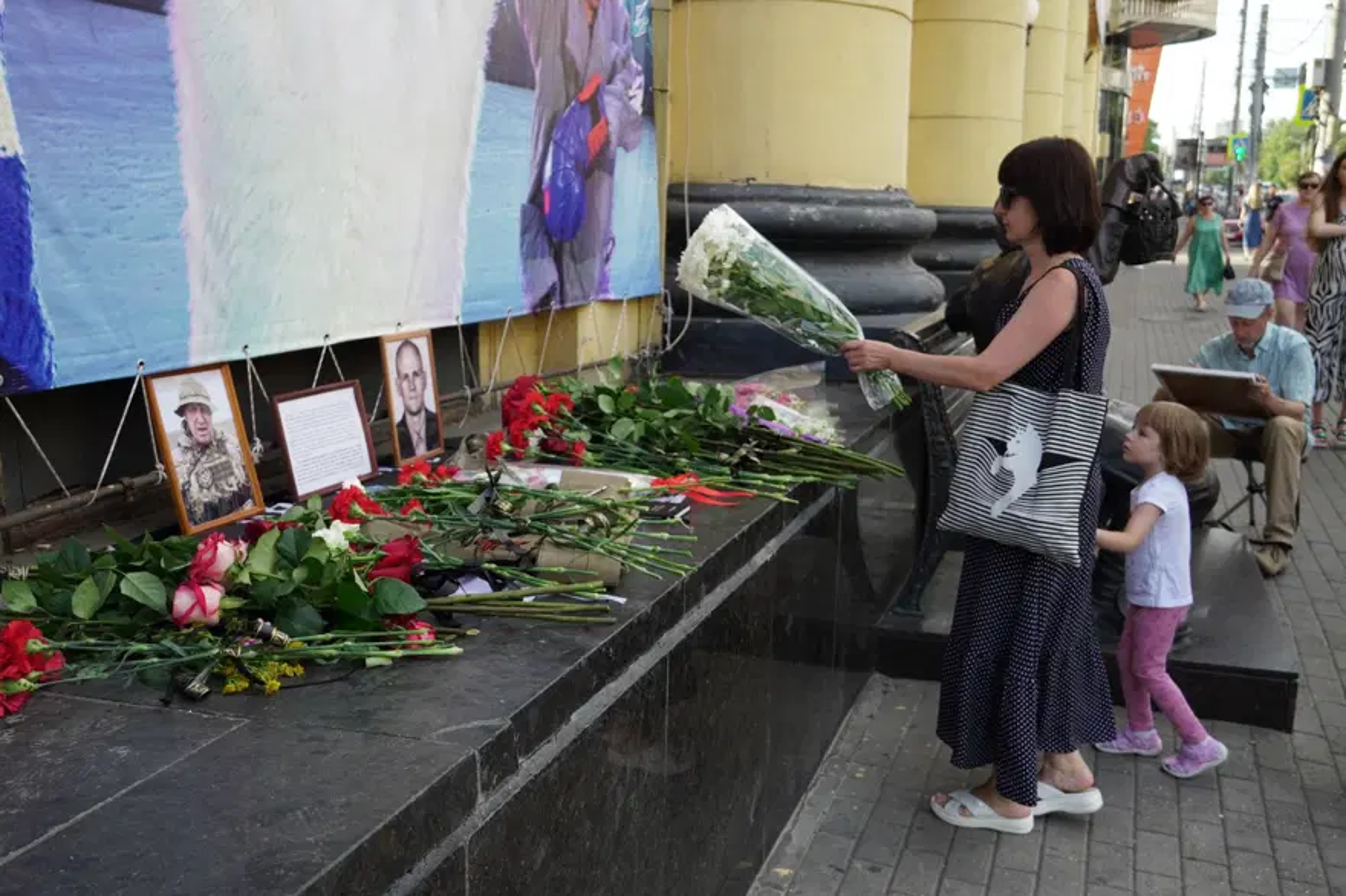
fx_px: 1289
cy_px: 448
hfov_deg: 55.1
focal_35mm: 34
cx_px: 673
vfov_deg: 38.3
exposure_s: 1/500
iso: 400
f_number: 4
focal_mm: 23
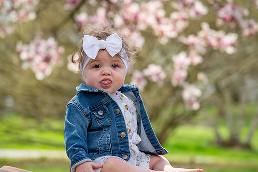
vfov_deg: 13.6
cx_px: 127
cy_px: 90
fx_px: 724
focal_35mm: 101
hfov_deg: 20.2
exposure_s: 1/2500
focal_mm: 70
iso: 320
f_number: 2.8
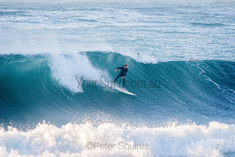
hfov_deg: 4.1
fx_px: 3264
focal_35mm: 500
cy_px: 78
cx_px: 118
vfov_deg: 2.8
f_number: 5.6
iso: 560
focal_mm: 500
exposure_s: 1/1600
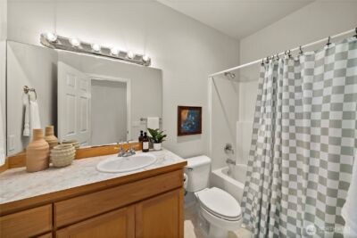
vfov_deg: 90.1
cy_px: 119
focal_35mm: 12
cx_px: 178
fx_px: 119
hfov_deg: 112.6
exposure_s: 1/10
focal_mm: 12
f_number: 7.1
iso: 1000
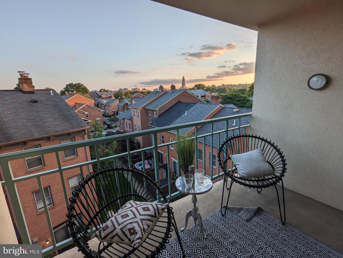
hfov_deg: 94.4
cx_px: 172
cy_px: 129
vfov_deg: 78.2
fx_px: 159
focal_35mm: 16
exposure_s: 1/390
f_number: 2.2
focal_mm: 2.35
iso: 42
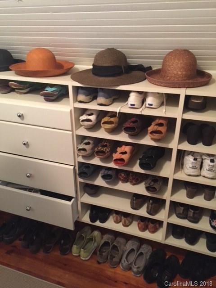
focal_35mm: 29
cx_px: 108
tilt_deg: -28.9
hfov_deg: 48.2
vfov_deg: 61.7
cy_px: 144
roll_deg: +0.4
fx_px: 241
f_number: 2.2
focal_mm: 4.15
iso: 500
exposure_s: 1/15
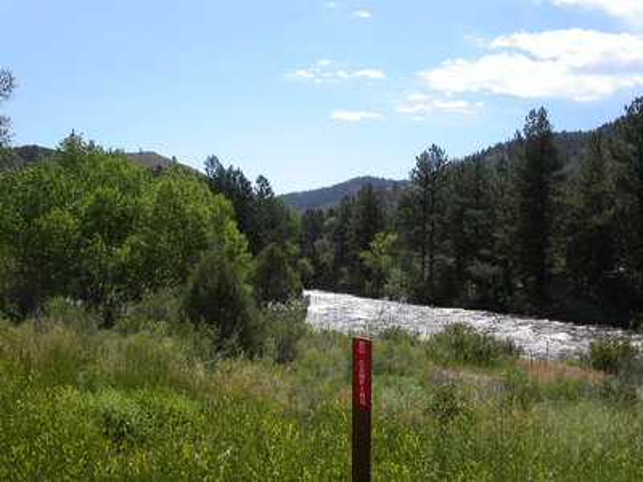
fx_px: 706
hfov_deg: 49.0
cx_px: 322
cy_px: 241
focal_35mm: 38
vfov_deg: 37.7
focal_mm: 7.8
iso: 100
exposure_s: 1/350
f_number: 8
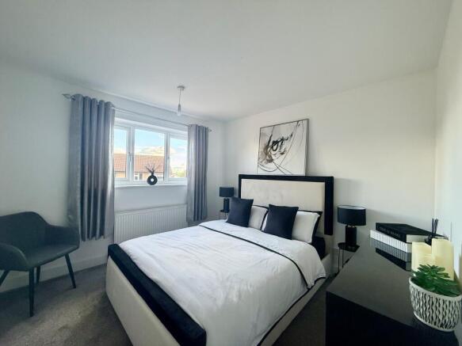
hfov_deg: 102.1
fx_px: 187
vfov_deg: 85.7
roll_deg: -2.0
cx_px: 231
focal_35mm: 14
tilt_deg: +0.5
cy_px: 173
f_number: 2.2
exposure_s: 1/99
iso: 160
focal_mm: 2.22
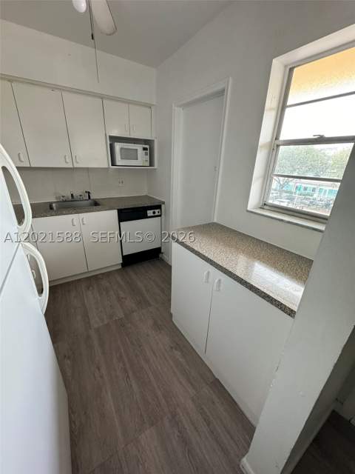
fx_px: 191
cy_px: 237
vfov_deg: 102.1
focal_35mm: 14
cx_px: 178
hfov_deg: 85.7
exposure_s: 1/99
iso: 320
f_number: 2.2
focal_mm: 2.22
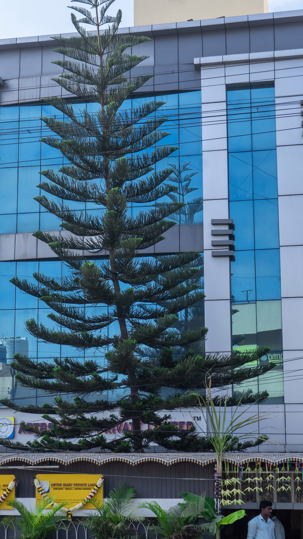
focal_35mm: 65
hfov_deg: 18.5
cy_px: 298
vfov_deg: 32.3
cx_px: 103
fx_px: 928
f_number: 5.6
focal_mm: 39
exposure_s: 1/125
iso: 100
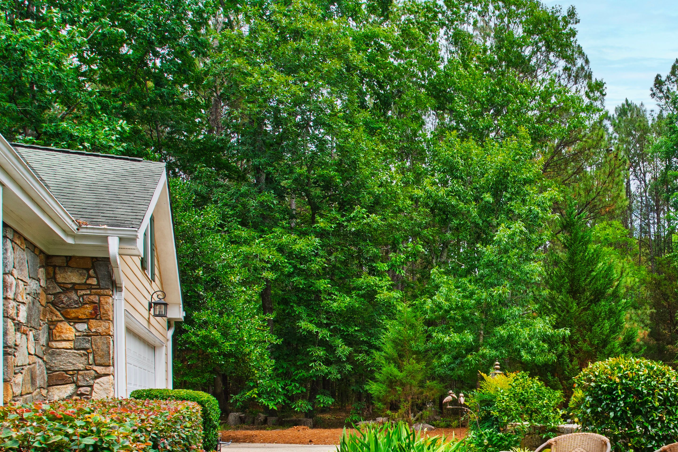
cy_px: 392
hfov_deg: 59.1
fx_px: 546
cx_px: 534
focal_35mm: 29
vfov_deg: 41.9
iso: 100
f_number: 8
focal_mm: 10
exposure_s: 1/80
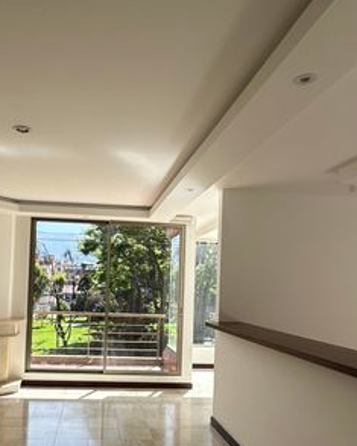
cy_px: 276
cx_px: 124
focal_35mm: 31
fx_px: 410
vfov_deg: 56.6
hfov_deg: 46.5
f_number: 2.2
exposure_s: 1/556
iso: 40
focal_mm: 2.22
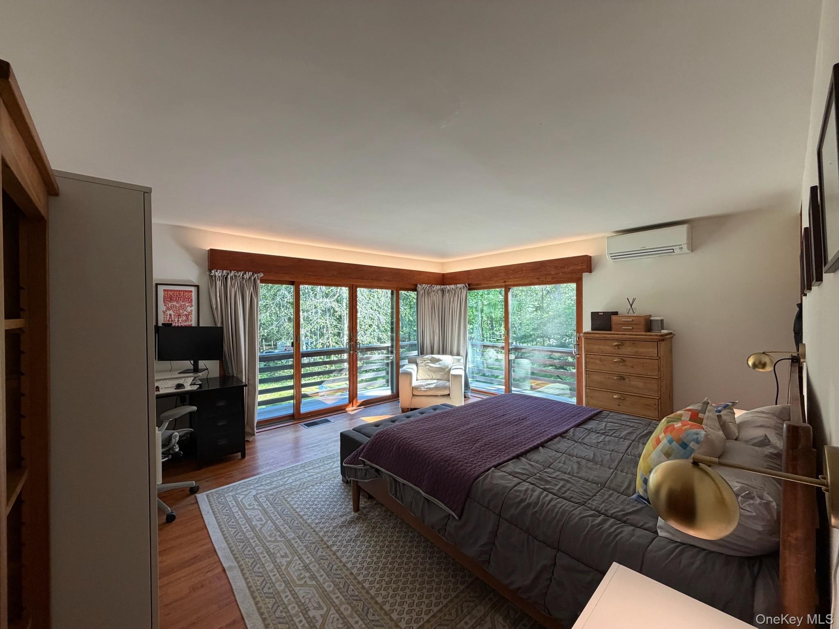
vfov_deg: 85.7
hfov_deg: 102.1
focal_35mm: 14
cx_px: 420
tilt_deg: +0.2
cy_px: 314
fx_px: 339
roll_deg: +0.6
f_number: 2.2
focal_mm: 2.22
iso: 200
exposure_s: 1/120
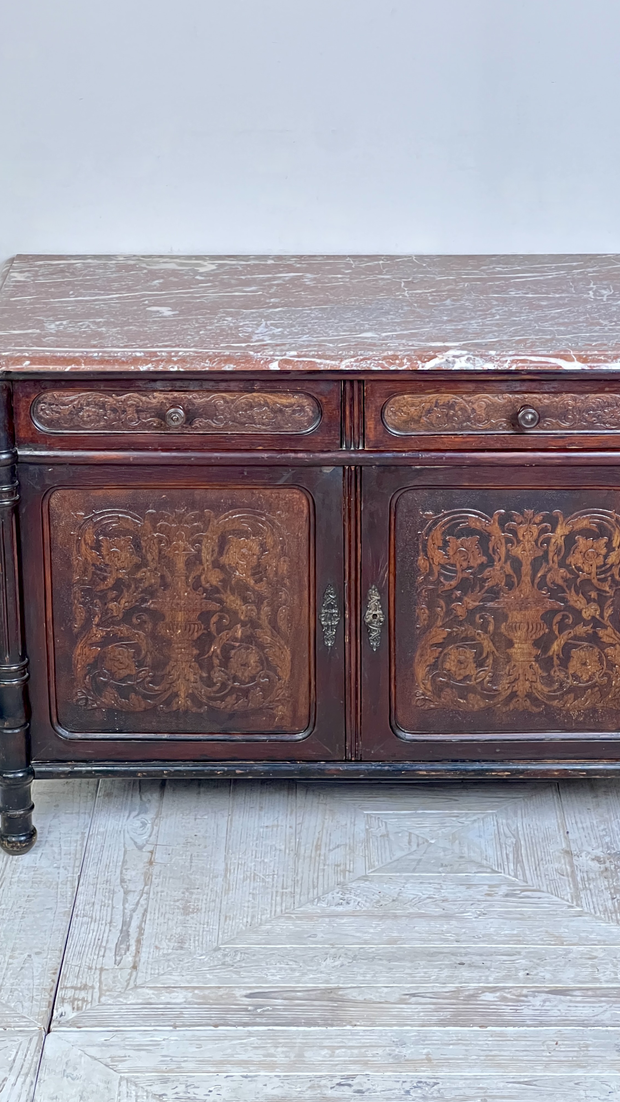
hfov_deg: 14.4
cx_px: 355
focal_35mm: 84
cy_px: 551
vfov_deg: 25.3
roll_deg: -0.1
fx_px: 2455
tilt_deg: -20.5
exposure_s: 1/49
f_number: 2.8
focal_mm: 9
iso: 800
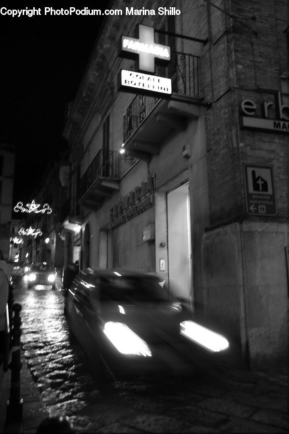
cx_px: 144
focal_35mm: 30
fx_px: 362
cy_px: 217
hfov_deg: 43.6
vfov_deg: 62.0
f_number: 3.8
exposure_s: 1/3
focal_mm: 20
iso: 200
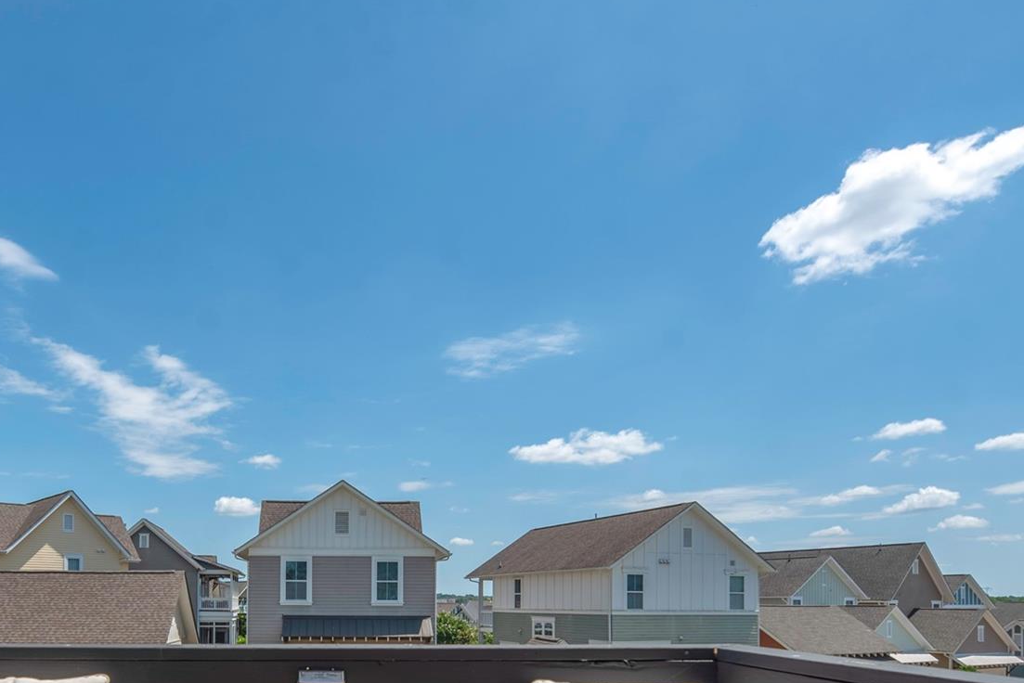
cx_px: 327
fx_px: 740
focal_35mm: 26
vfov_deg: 45.7
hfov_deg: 67.1
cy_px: 593
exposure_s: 1/4000
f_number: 6.3
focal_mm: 14
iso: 100
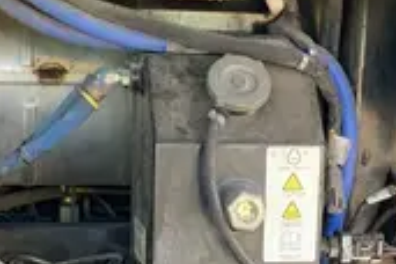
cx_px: 188
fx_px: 1276
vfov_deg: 11.4
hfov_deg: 17.6
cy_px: 367
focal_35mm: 116
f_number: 1.8
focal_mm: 4.25
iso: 100
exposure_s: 1/117
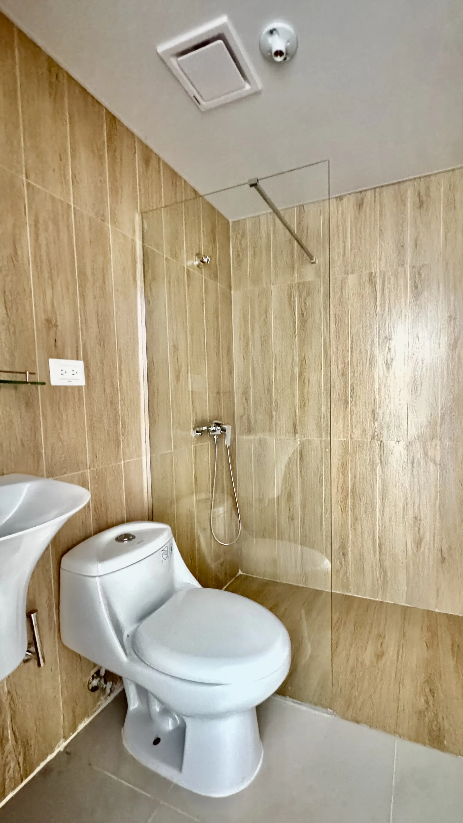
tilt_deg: -3.9
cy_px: 422
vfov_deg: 99.4
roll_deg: +2.0
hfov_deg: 66.4
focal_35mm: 16
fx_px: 349
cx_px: 281
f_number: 2.2
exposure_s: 1/17
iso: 2500
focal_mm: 2.22
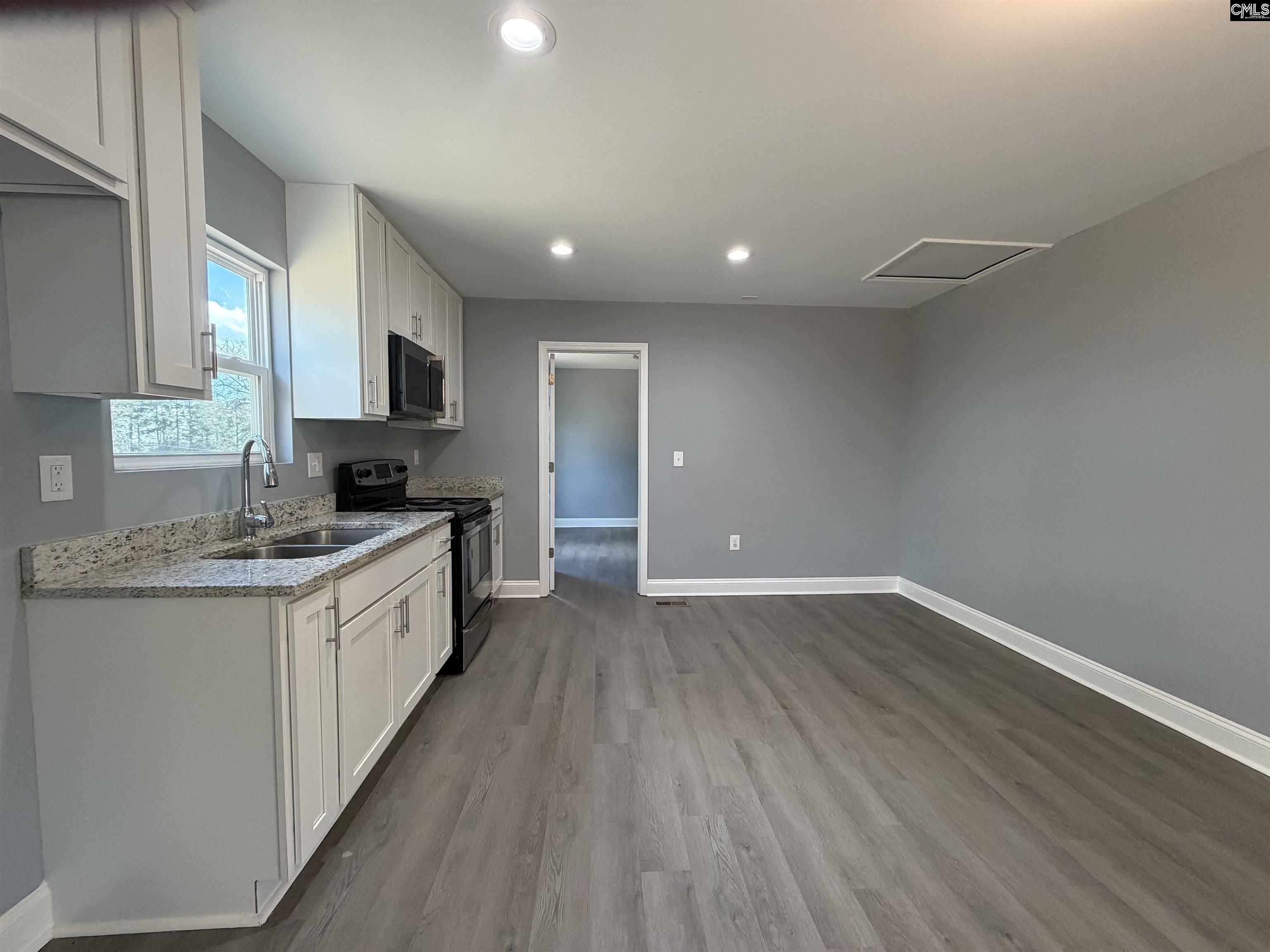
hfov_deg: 102.1
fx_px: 514
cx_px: 635
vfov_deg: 85.7
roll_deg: +0.6
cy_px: 476
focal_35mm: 14
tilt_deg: -3.3
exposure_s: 1/120
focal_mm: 2.22
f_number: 2.2
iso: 250
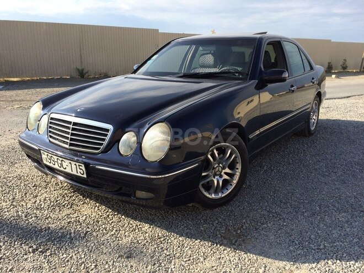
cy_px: 136
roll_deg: -0.1
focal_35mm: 29
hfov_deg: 61.7
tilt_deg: -15.0
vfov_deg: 48.2
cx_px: 182
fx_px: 305
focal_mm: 4.15
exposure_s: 1/1414
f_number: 2.2
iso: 32
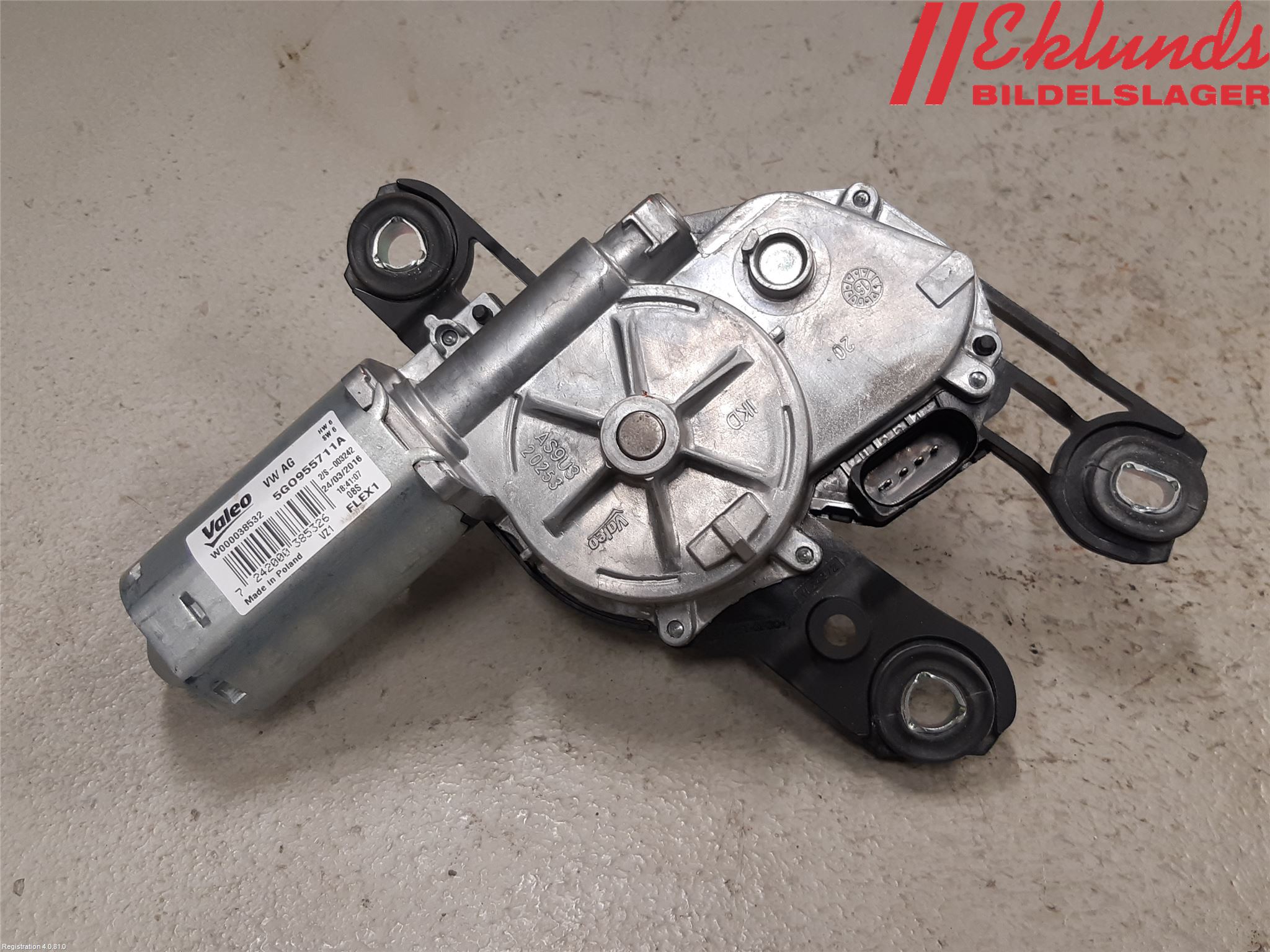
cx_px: 635
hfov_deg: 67.3
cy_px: 476
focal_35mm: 26
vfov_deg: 53.1
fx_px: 954
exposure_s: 1/50
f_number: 1.7
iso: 80
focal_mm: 3.93
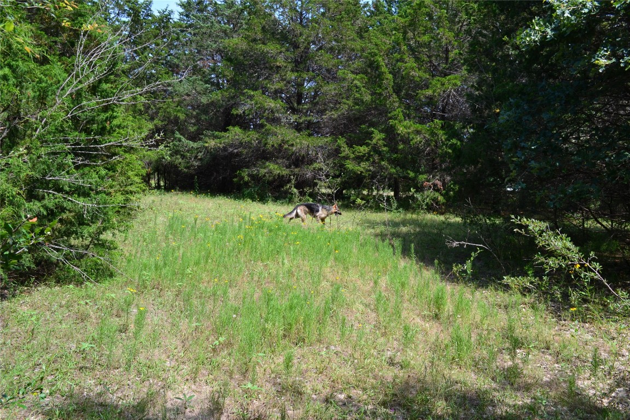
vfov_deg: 40.0
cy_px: 210
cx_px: 315
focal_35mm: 33
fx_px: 577
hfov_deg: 57.2
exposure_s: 1/250
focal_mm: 22
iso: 400
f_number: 10
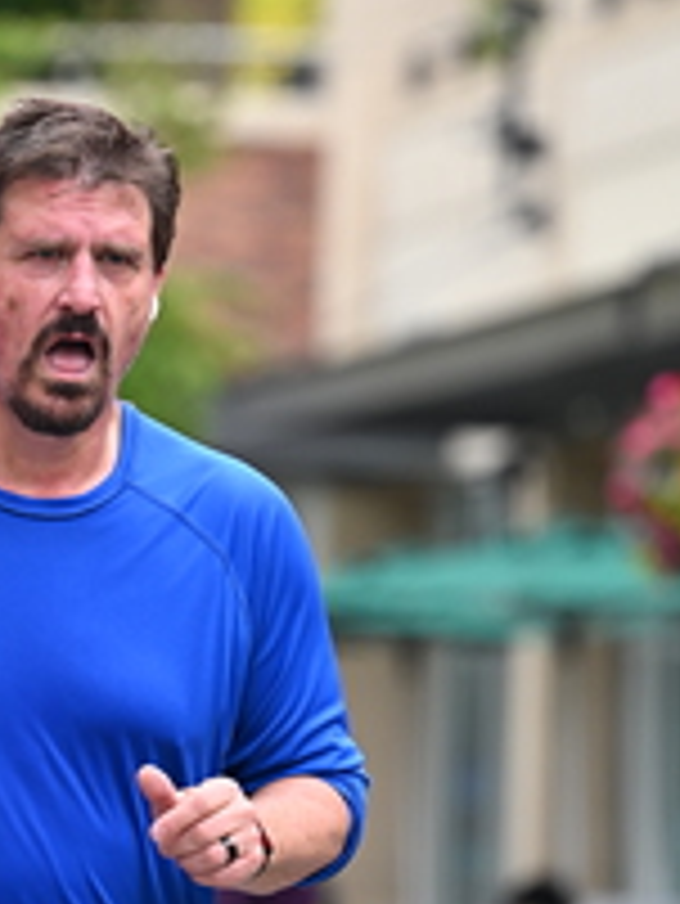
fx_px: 8948
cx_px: 56
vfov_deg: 5.8
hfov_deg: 4.3
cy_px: 495
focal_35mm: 342
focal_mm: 130
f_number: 2.8
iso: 640
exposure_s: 1/2000
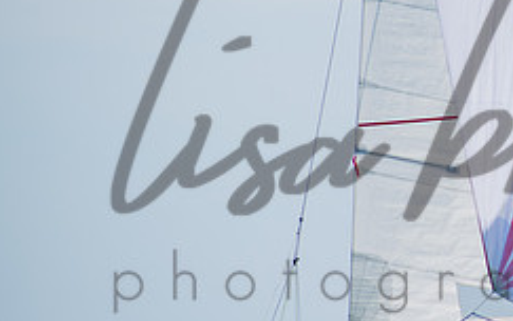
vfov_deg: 2.1
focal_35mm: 620
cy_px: 124
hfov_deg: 3.4
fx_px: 8670
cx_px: 583
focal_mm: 170
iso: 200
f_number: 6.3
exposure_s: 1/1000
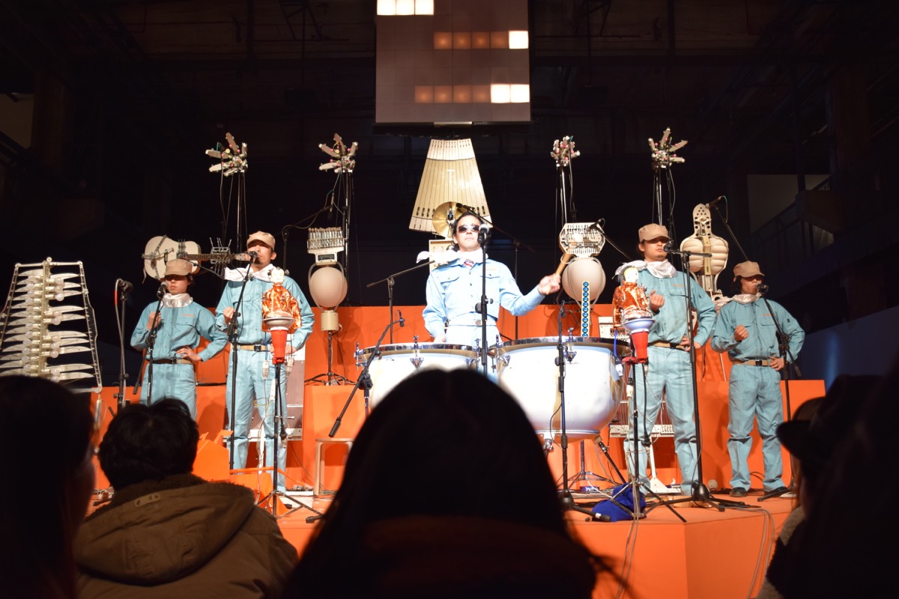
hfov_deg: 55.1
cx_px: 450
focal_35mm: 34
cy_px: 300
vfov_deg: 38.4
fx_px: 861
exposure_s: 1/60
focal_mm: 23
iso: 450
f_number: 4
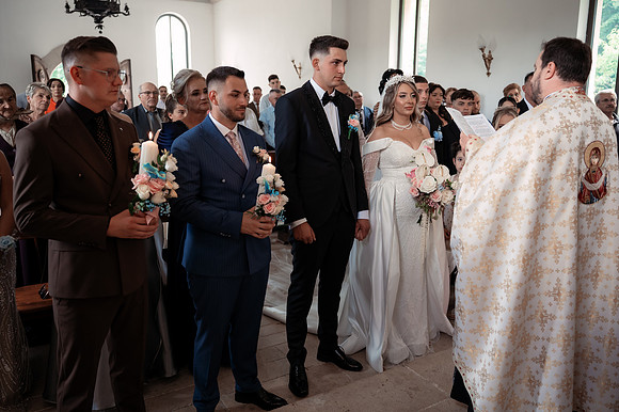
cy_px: 196
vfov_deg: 44.5
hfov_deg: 63.1
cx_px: 324
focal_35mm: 29
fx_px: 504
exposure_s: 1/200
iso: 1600
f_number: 2.8
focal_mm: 28
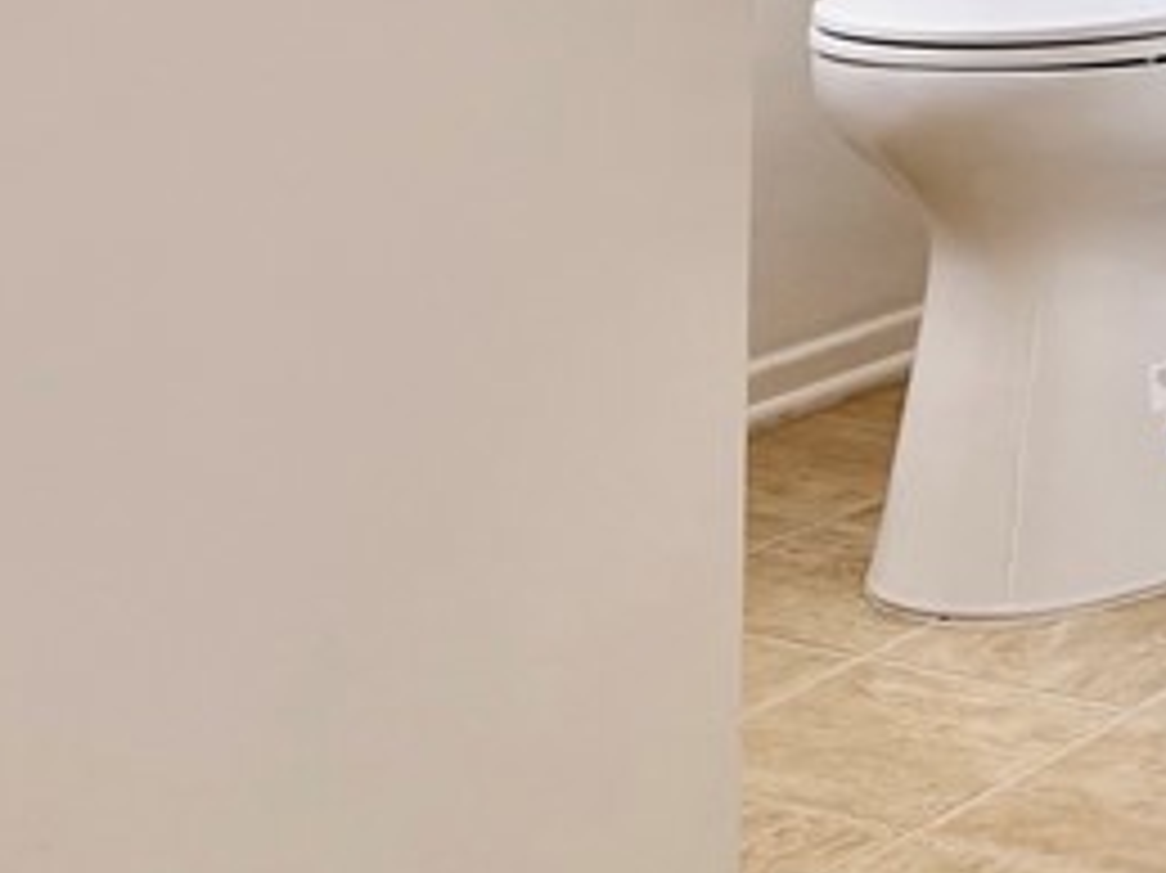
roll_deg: -0.9
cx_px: 1787
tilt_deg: +1.4
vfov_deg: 14.1
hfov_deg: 18.2
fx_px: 3198
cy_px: -590
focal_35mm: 95
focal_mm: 6.76
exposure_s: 1/181
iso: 100
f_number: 1.78
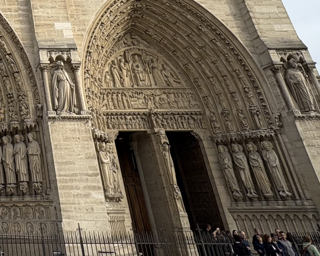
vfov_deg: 29.9
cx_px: -86
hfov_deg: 31.8
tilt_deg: +29.3
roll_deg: +0.8
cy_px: -15
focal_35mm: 46
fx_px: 436
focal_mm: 2.22
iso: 50
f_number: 2.2
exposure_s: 1/879
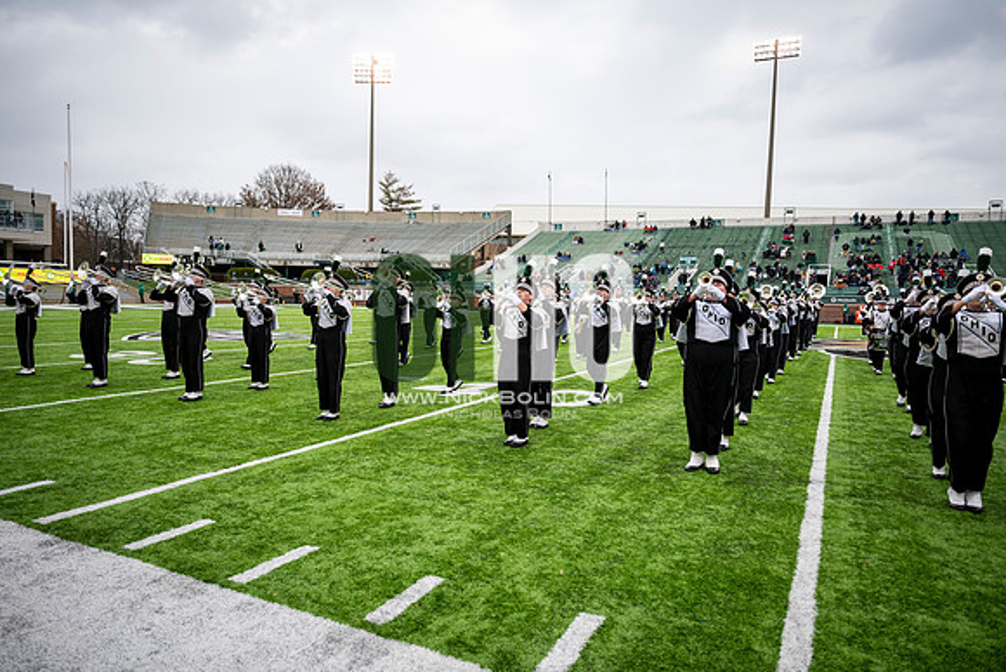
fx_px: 671
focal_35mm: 24
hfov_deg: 73.7
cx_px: 503
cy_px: 336
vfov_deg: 53.2
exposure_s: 1/500
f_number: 2.8
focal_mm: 24
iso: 100
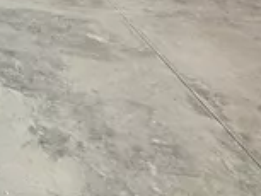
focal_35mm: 73
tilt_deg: -3.1
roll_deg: -1.1
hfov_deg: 20.4
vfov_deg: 16.1
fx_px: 551
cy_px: -186
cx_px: -188
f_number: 2.2
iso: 200
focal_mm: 2.22
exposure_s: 1/99
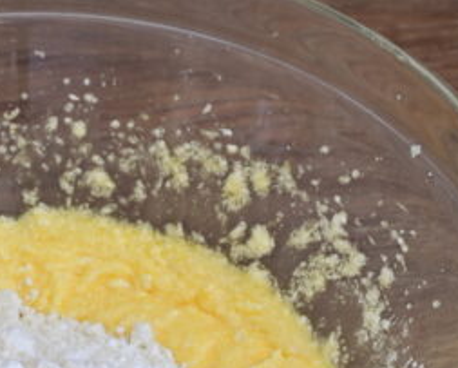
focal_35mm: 120
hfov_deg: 15.8
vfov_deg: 12.7
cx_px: 33
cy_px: 374
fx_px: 1628
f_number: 7.1
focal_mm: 30
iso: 200
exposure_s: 1/25
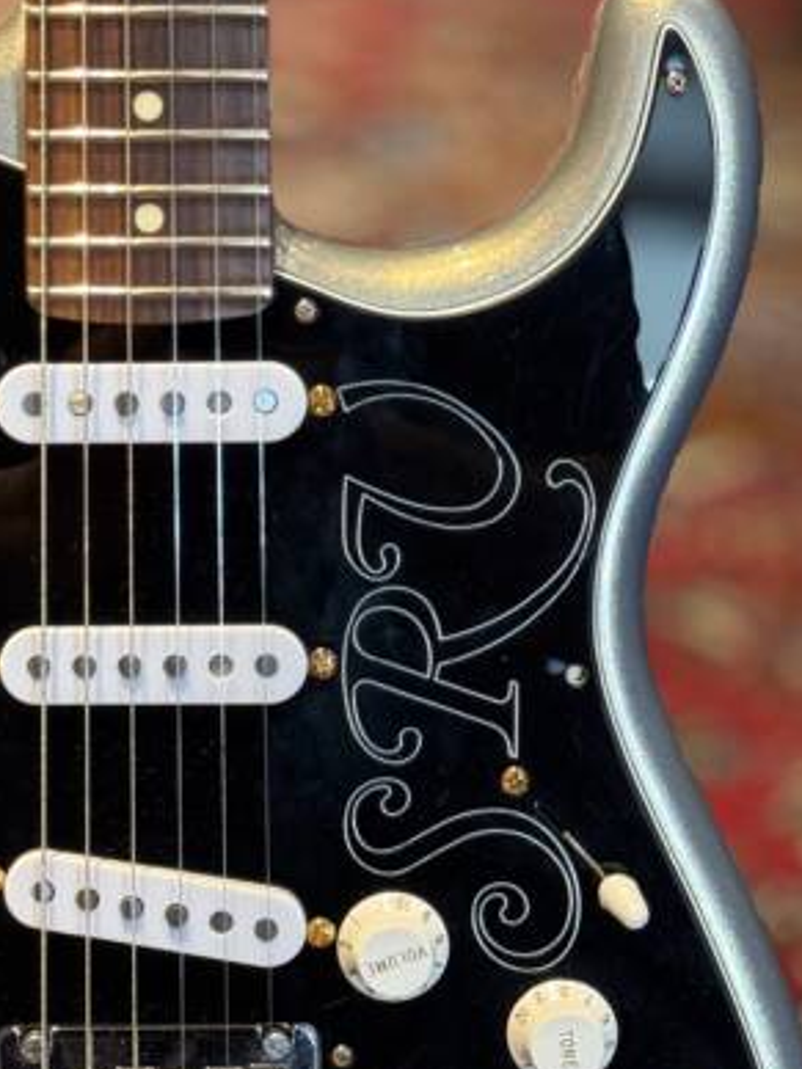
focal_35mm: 99
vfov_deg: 19.8
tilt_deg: -25.3
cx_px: 152
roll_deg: +1.1
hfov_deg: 14.8
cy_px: 625
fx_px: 3058
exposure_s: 1/40
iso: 400
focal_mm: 6.76
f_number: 1.78
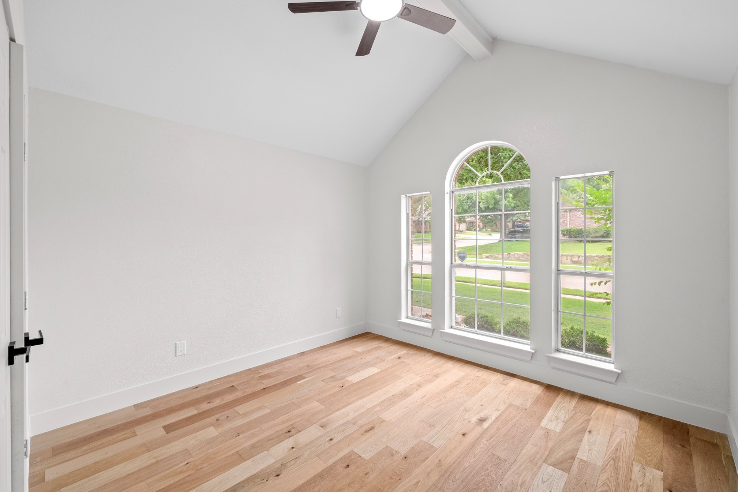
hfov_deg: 104.2
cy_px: 240
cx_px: 354
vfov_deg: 81.2
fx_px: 287
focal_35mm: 14
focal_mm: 13
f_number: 8
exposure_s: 1/2.5
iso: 250
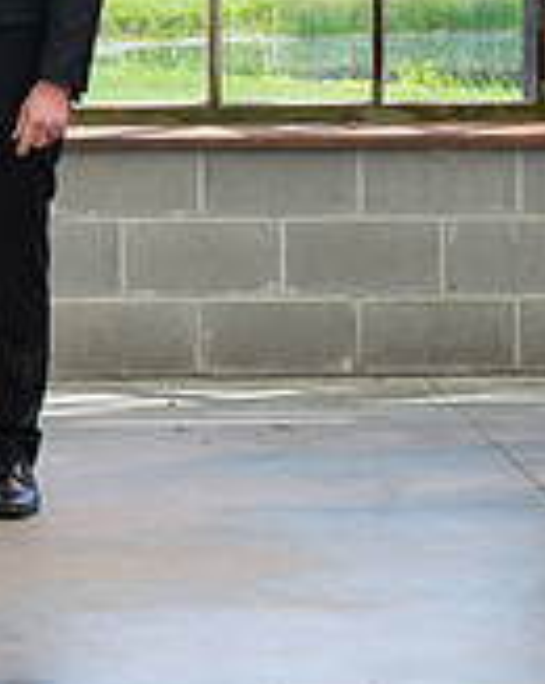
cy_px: 25
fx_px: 4989
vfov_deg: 7.8
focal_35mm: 247
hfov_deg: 6.2
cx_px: -72
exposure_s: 1/200
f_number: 5.6
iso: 160
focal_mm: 70
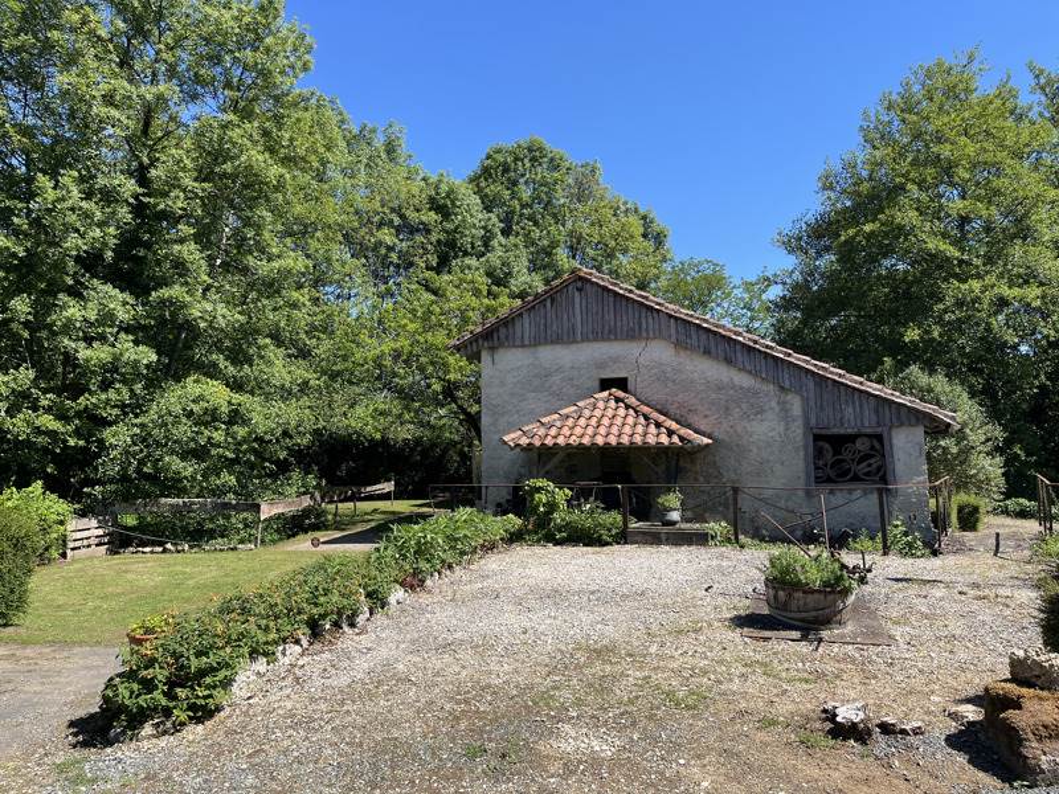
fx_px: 795
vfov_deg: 53.1
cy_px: 397
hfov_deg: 67.3
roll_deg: +0.5
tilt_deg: +5.0
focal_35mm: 26
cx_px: 530
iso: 50
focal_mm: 5.1
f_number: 1.6
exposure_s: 1/1992
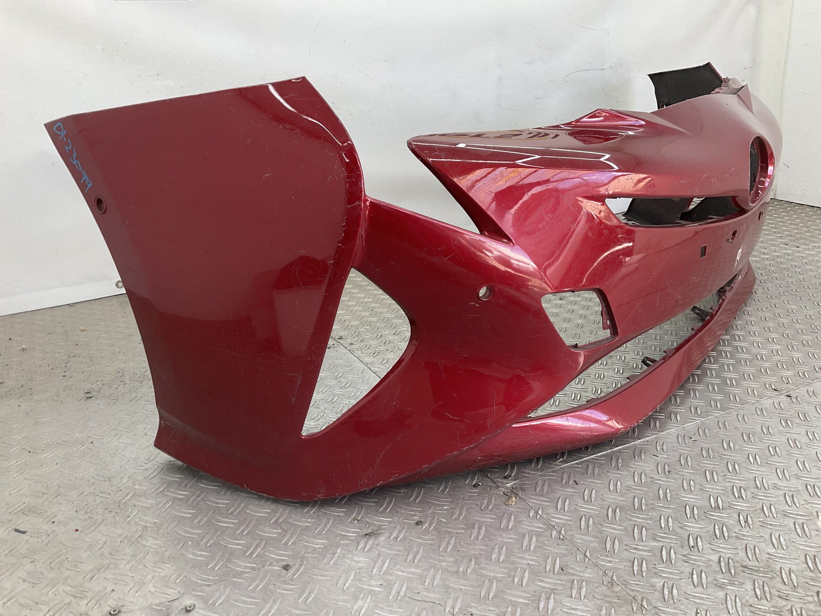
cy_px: 308
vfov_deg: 48.2
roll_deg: -1.8
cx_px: 410
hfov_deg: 61.7
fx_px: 688
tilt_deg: -21.1
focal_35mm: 29
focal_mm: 3
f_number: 1.8
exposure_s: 1/100
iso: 20
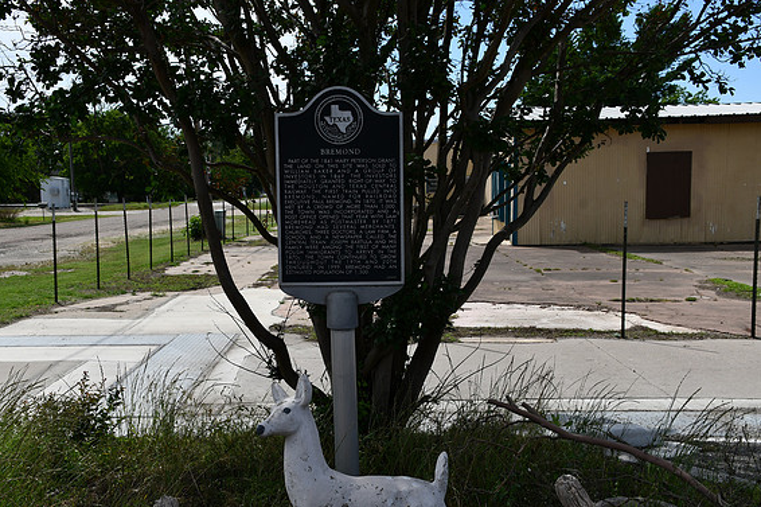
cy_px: 255
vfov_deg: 33.4
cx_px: 372
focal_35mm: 40
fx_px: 845
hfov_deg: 48.5
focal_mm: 26
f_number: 9
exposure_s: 1/320
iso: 100
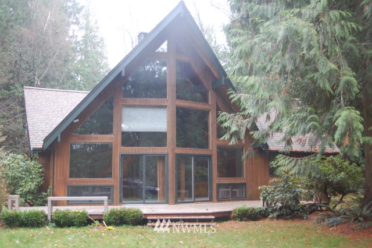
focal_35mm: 38
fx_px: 387
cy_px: 124
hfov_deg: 51.3
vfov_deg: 35.5
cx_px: 186
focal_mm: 25
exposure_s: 1/40
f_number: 4
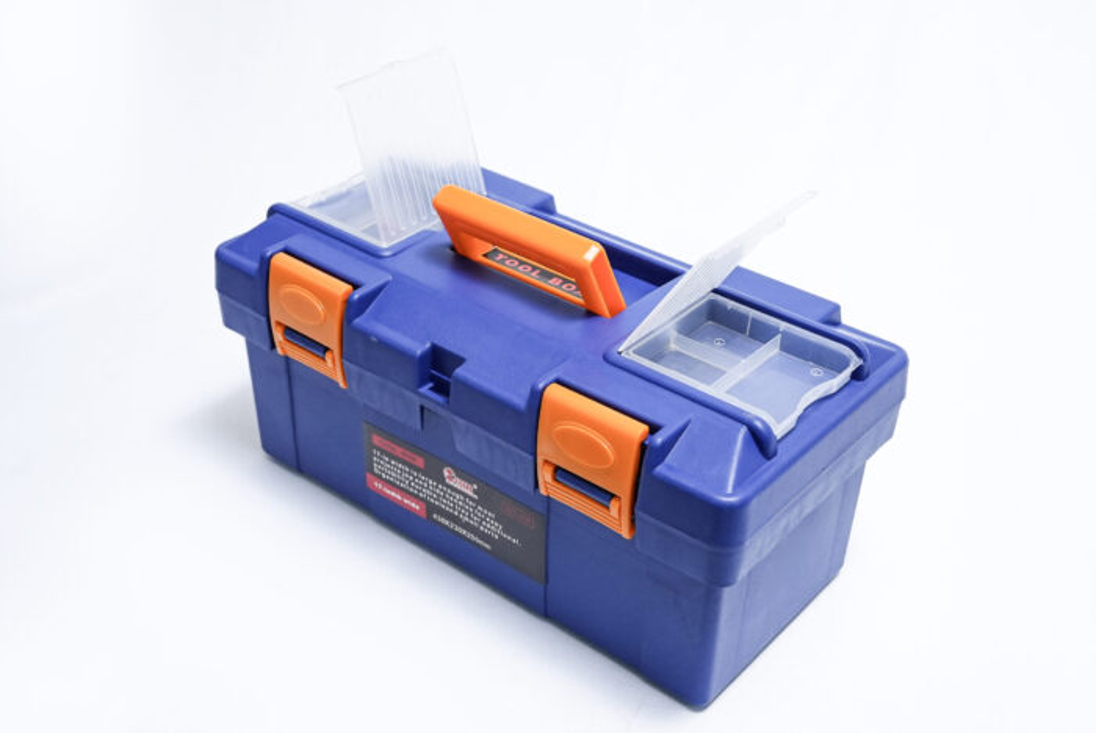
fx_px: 1402
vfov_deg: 29.3
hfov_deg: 42.7
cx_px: 548
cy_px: 366
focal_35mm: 46
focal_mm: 46
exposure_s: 1/250
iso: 3200
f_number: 8
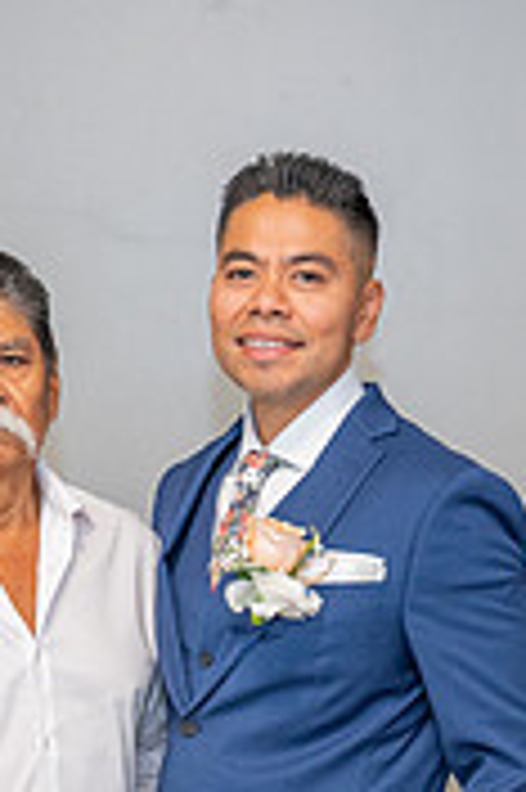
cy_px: 933
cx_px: 161
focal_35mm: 116
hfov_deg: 11.8
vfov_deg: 16.9
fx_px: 2547
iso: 640
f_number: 3.2
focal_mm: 27.5
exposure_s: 1/125
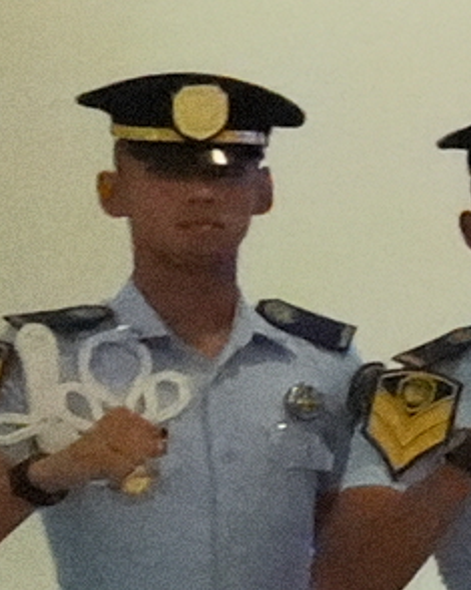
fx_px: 5457
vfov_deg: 6.2
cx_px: 2908
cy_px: 197
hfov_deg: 4.0
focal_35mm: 313
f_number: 5
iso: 32000
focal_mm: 28
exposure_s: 1/1250
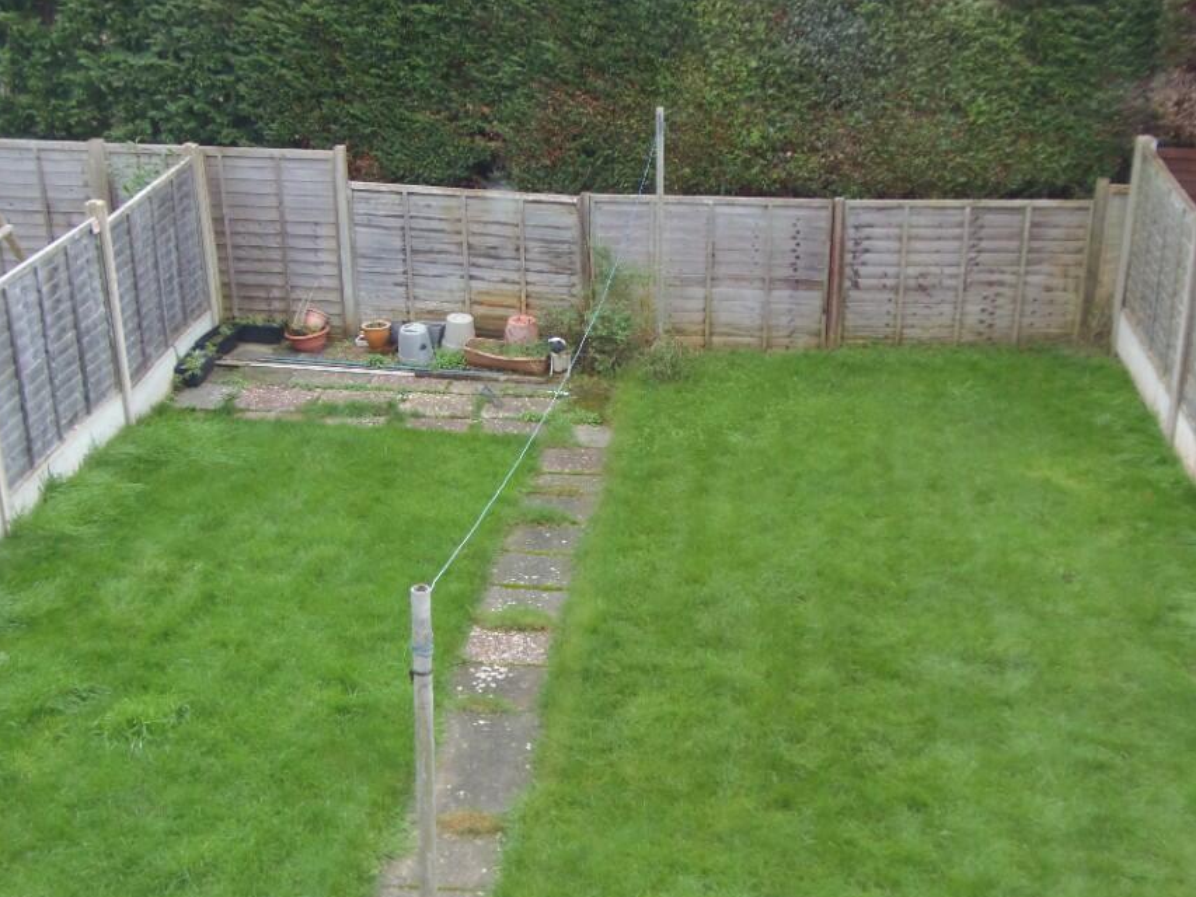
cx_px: 616
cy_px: 514
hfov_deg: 44.8
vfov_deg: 34.3
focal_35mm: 42
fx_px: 1451
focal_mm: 6.5
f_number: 3.4
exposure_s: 1/30
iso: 160
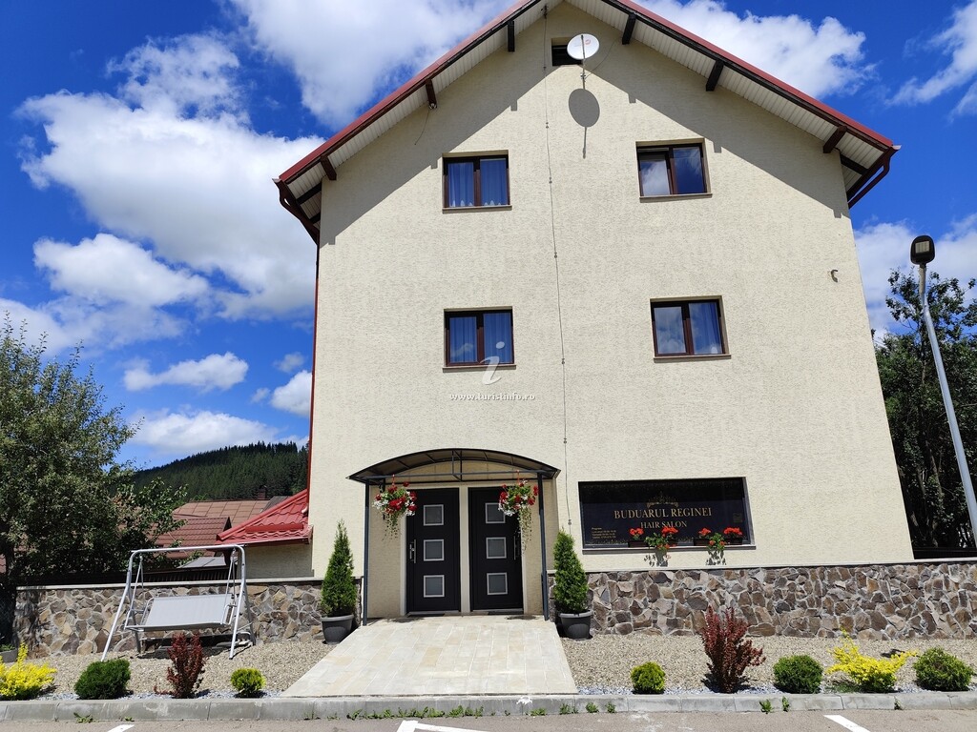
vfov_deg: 58.9
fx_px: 649
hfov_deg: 73.9
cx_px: 488
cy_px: 366
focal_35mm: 23
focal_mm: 6.19
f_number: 1.65
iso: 50
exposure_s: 1/1190
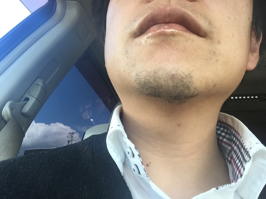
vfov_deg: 45.4
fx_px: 238
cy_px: 100
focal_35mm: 31
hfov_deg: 58.4
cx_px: 133
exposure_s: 1/120
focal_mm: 2.65
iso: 50
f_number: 2.2
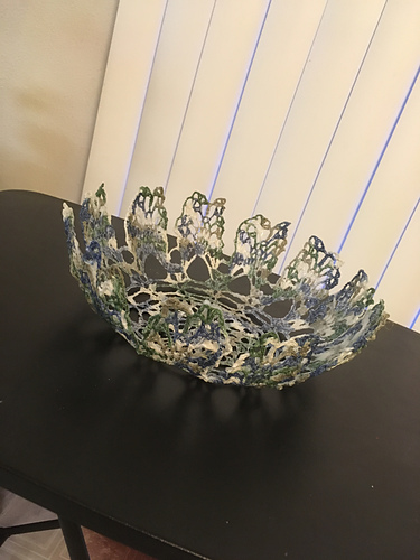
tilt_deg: -23.3
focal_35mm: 29
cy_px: 280
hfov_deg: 48.2
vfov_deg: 61.7
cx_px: 210
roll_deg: -18.8
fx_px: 469
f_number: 2.2
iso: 200
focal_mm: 4.15
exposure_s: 1/15
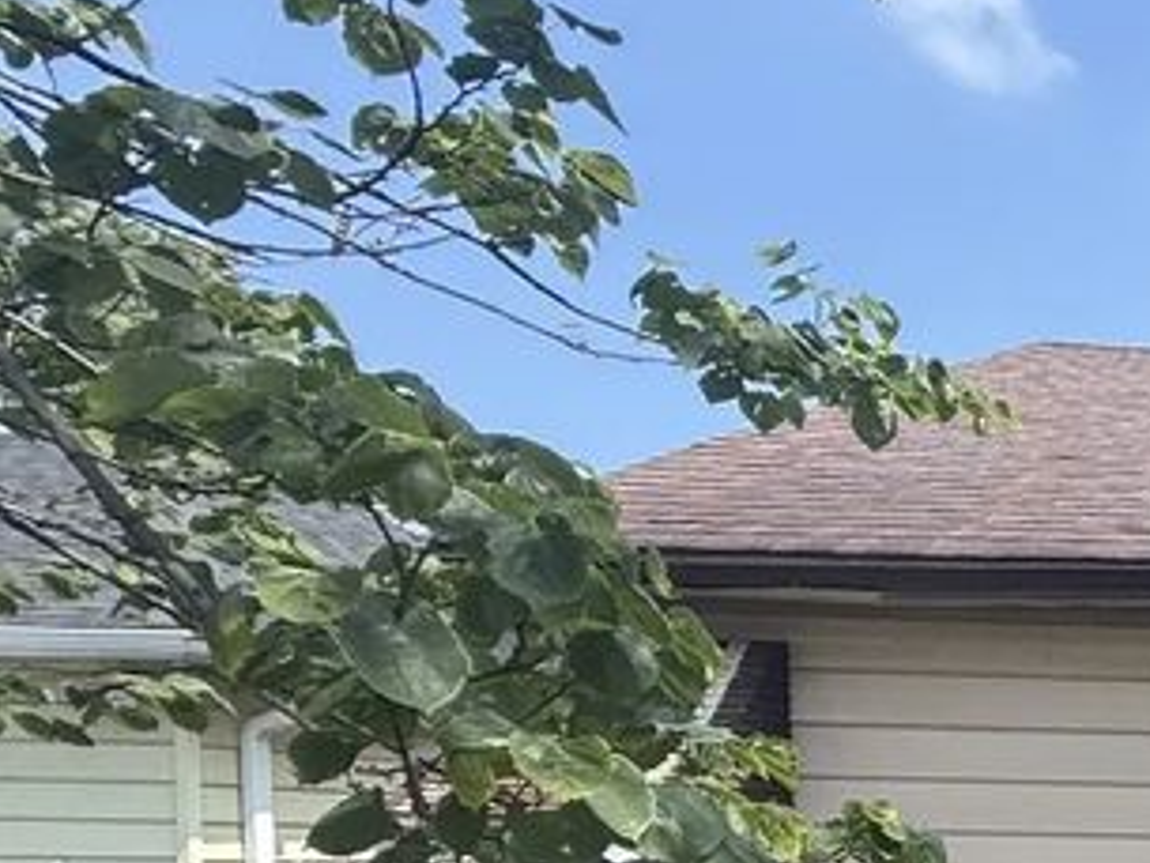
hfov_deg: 25.4
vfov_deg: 28.3
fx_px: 1562
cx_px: 1866
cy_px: 931
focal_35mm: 47
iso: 64
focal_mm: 2.22
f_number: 2.2
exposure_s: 1/638
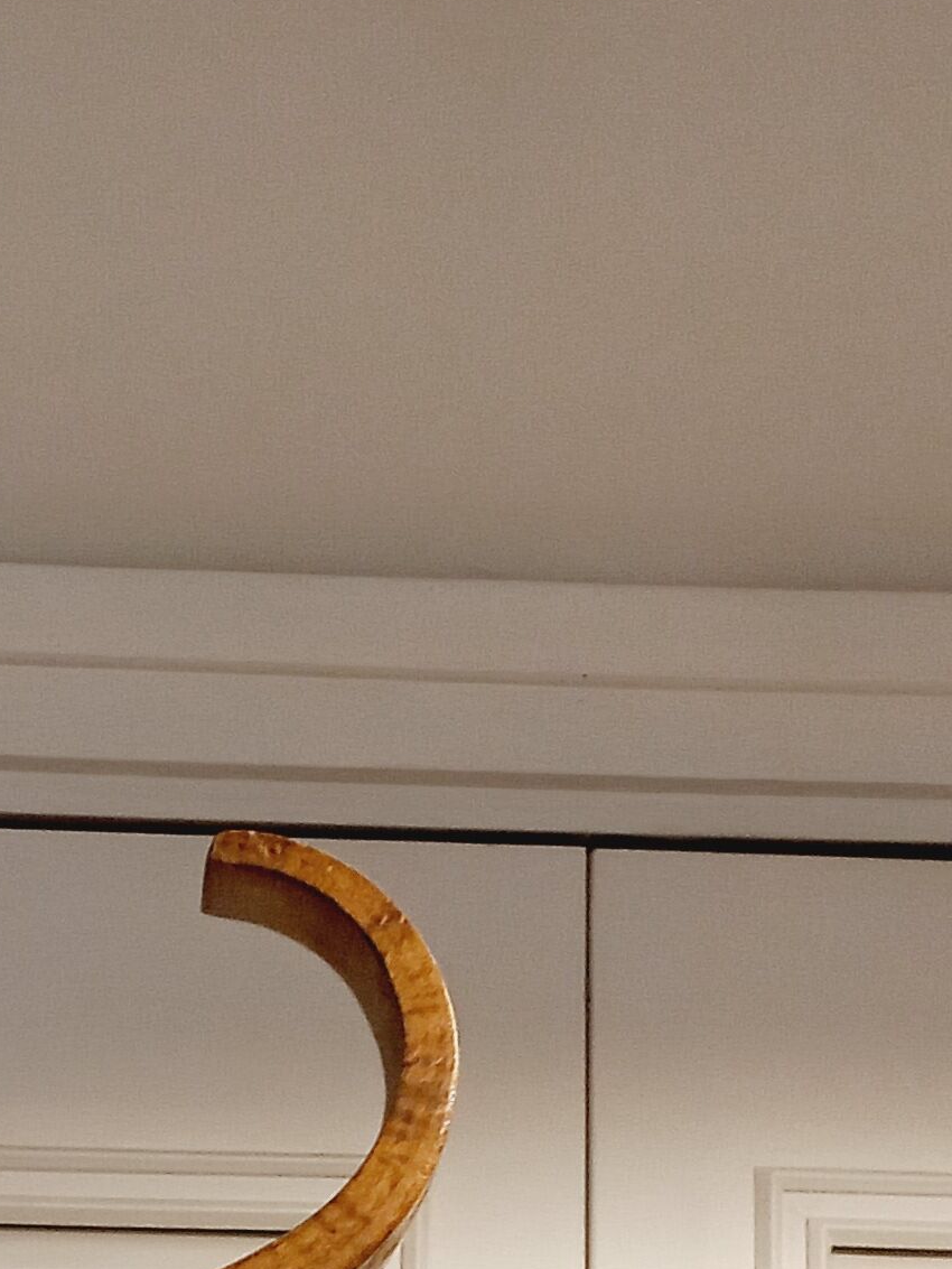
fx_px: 3740
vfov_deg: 15.4
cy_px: 2555
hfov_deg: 13.6
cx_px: -493
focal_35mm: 102
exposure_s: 1/50
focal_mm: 4.6
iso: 100
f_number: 1.8
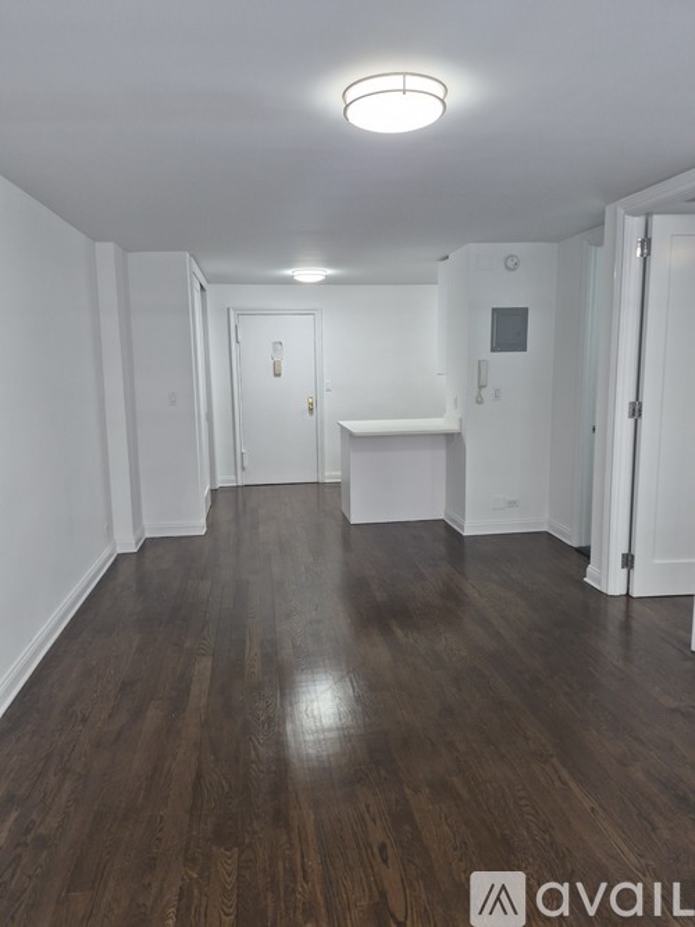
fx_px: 616
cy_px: 464
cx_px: 348
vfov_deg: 73.9
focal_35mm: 23
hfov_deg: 58.9
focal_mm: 5.4
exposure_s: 1/120
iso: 250
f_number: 1.8
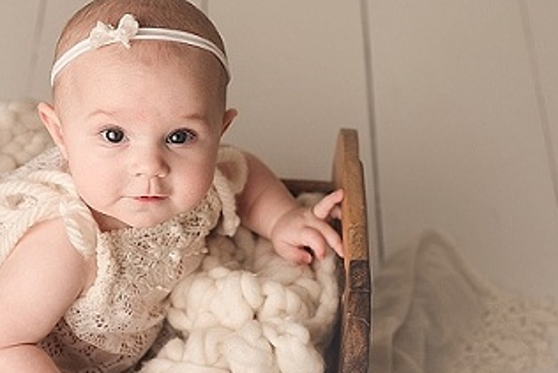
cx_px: 104
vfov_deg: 15.2
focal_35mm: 90
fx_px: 1396
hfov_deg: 22.3
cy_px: 220
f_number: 2.8
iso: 160
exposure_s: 1/160
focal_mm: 50
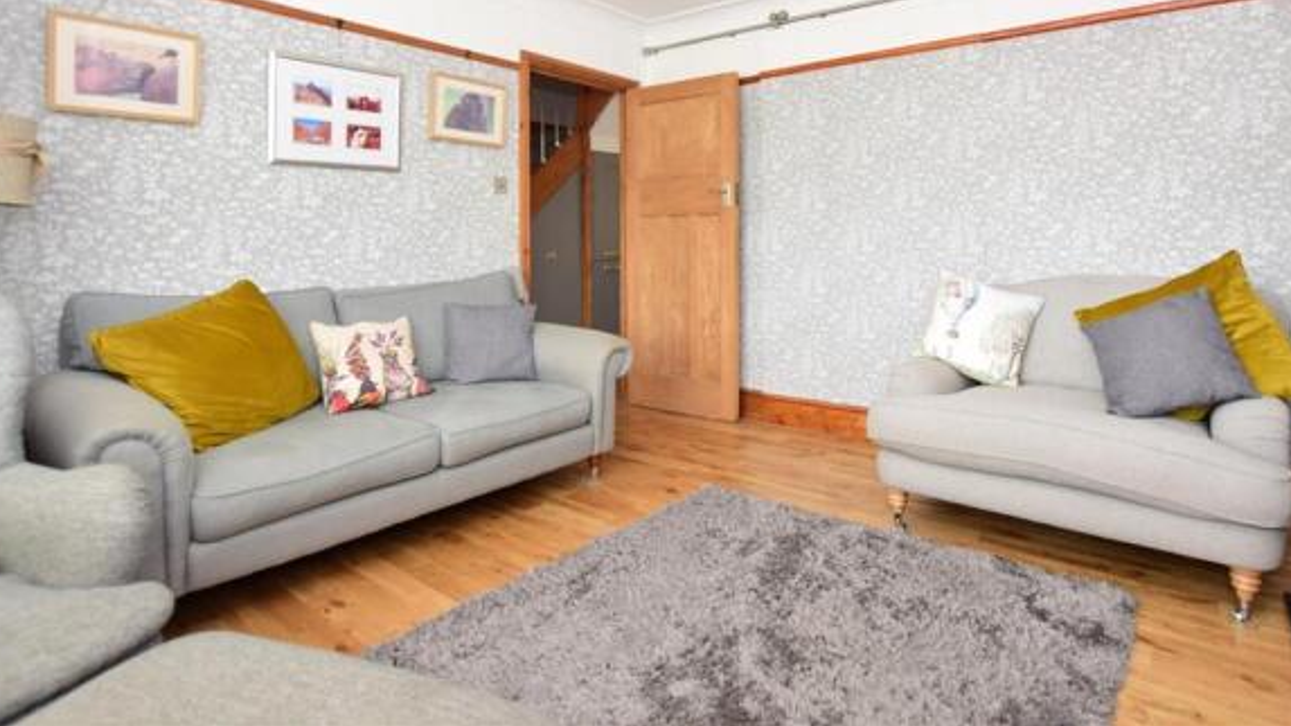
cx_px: 703
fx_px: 616
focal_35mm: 18
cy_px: 236
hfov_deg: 92.4
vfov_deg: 59.4
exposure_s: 1/25
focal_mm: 10
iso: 400
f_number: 5.6
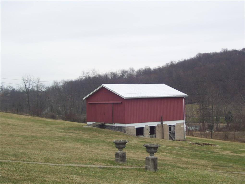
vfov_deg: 21.1
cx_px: 122
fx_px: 496
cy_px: 92
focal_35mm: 70
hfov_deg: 27.7
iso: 80
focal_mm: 11.6
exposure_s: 1/200
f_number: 4
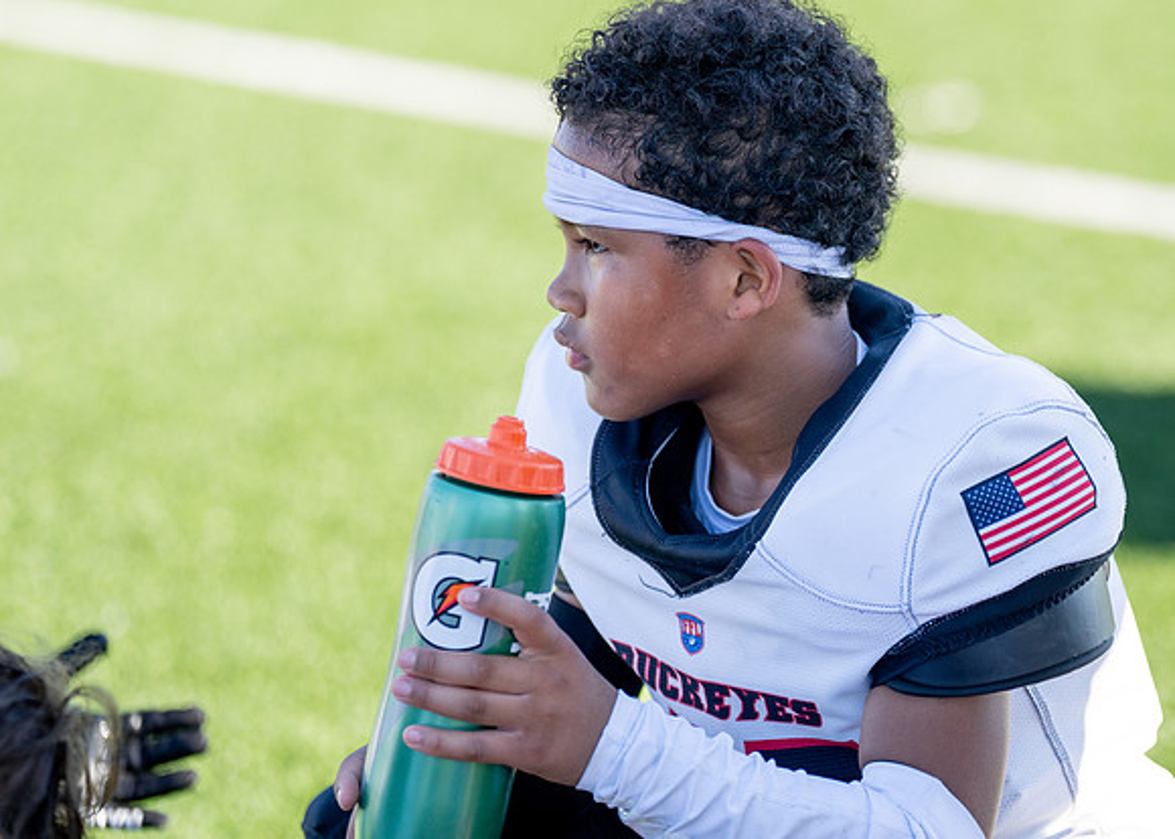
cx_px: 711
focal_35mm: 171
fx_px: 5694
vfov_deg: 8.4
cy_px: 386
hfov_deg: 11.8
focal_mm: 133
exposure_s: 1/2000
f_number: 2.8
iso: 320
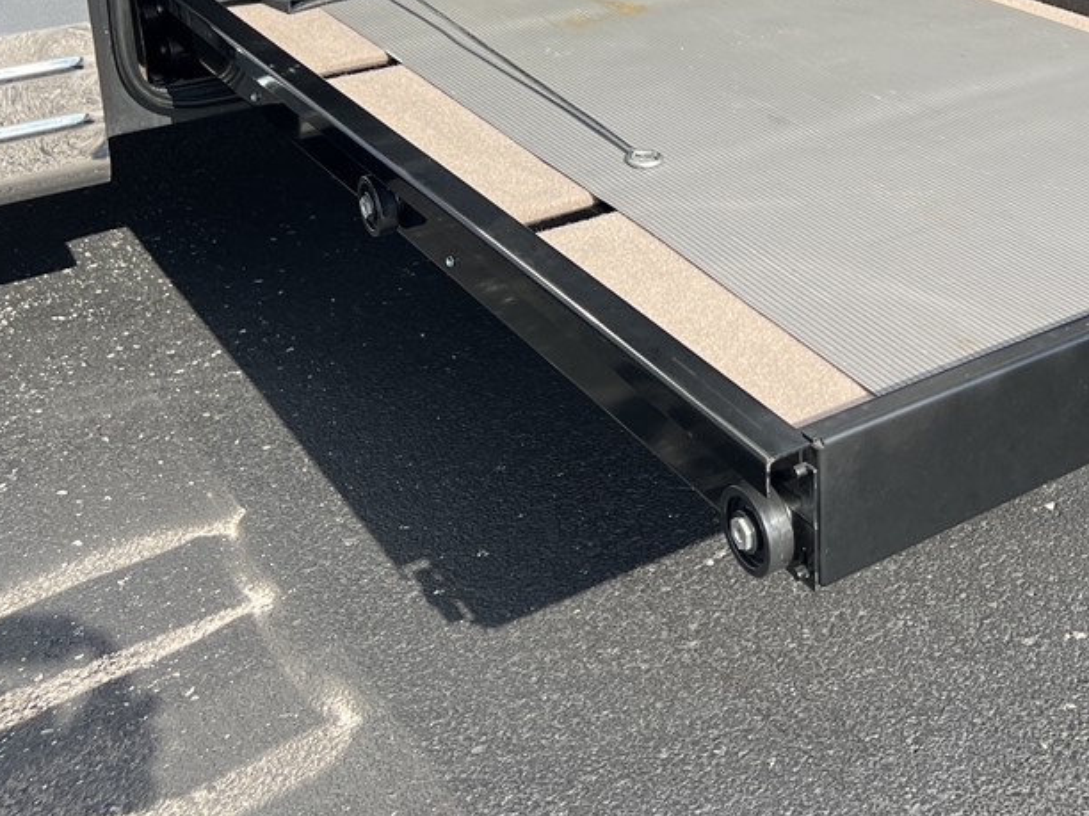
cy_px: 25
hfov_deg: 36.6
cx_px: 819
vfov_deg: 27.2
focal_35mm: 51
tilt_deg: -17.7
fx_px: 1604
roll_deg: -0.2
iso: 50
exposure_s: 1/1645
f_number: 1.5
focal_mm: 5.7
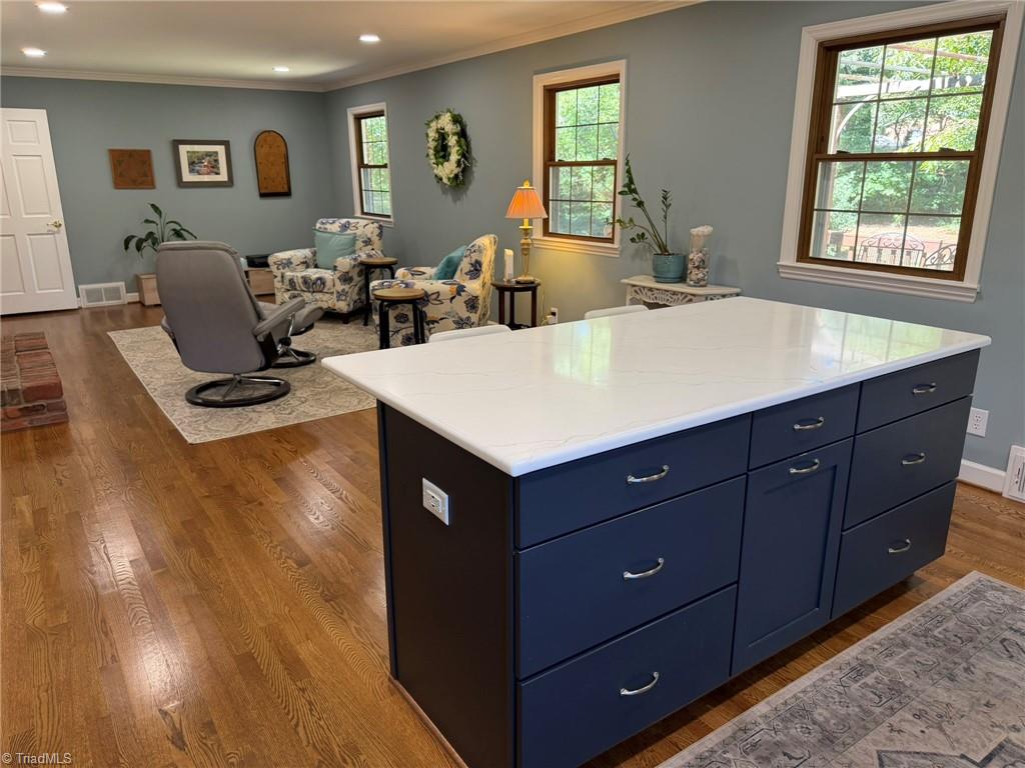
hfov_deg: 71.6
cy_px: 384
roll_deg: +0.9
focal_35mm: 24
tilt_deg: -16.1
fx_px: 711
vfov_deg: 56.8
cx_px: 512
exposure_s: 1/120
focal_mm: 6.76
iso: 160
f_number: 1.78
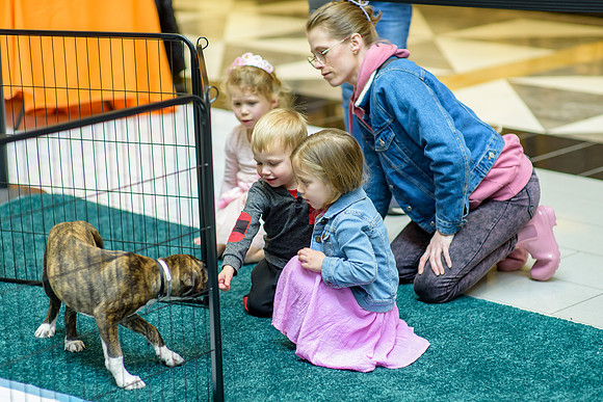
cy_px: 217
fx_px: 1537
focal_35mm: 92
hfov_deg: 22.2
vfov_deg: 14.9
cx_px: 302
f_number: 2.2
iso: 800
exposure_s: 1/160
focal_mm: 85
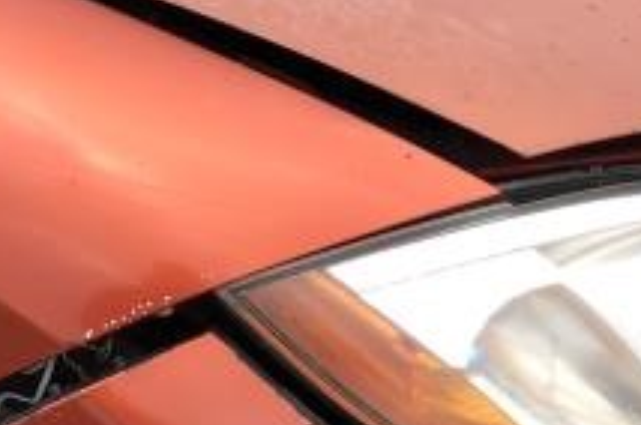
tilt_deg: -33.1
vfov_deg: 12.5
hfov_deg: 18.5
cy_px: 221
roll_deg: +0.4
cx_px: 57
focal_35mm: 109
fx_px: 1938
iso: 32
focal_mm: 3.99
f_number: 1.8
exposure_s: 1/120
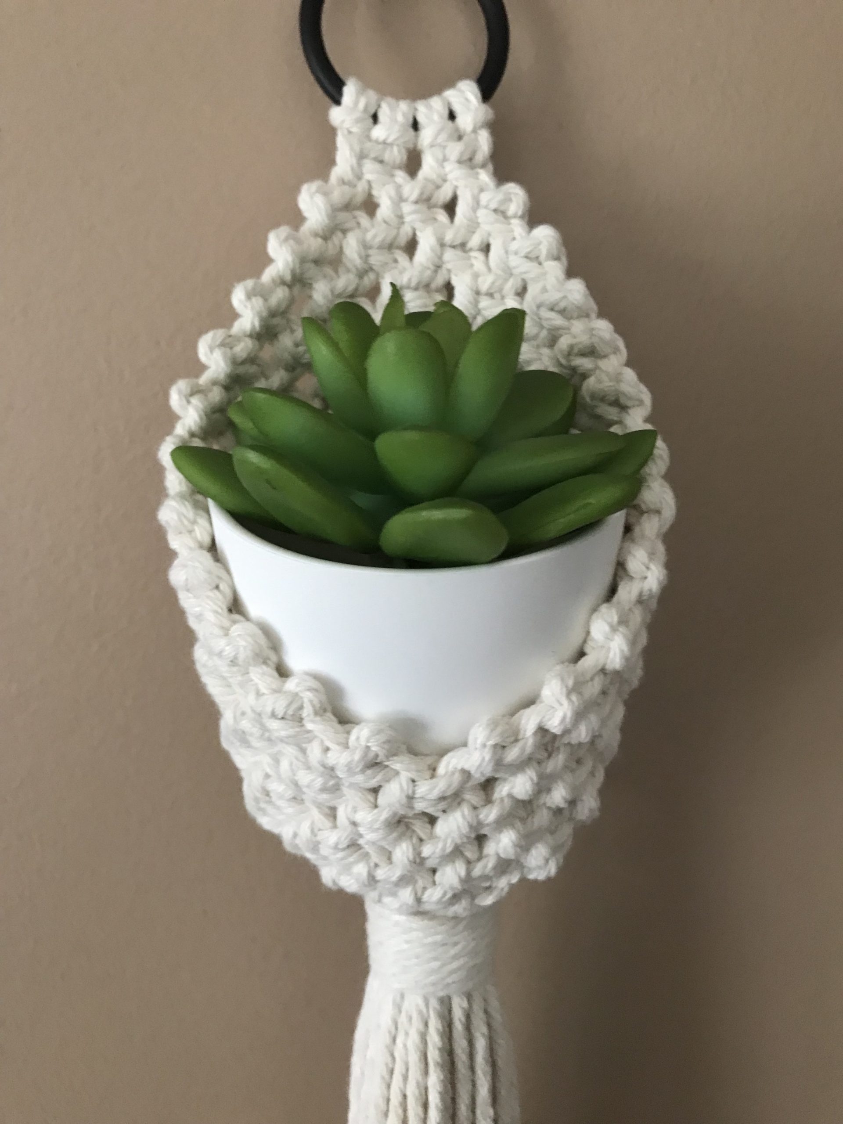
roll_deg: -0.2
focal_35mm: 28
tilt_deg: -9.9
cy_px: 562
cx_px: 422
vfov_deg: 63.4
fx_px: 909
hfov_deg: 49.7
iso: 100
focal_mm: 3.99
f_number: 1.8
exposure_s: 1/11
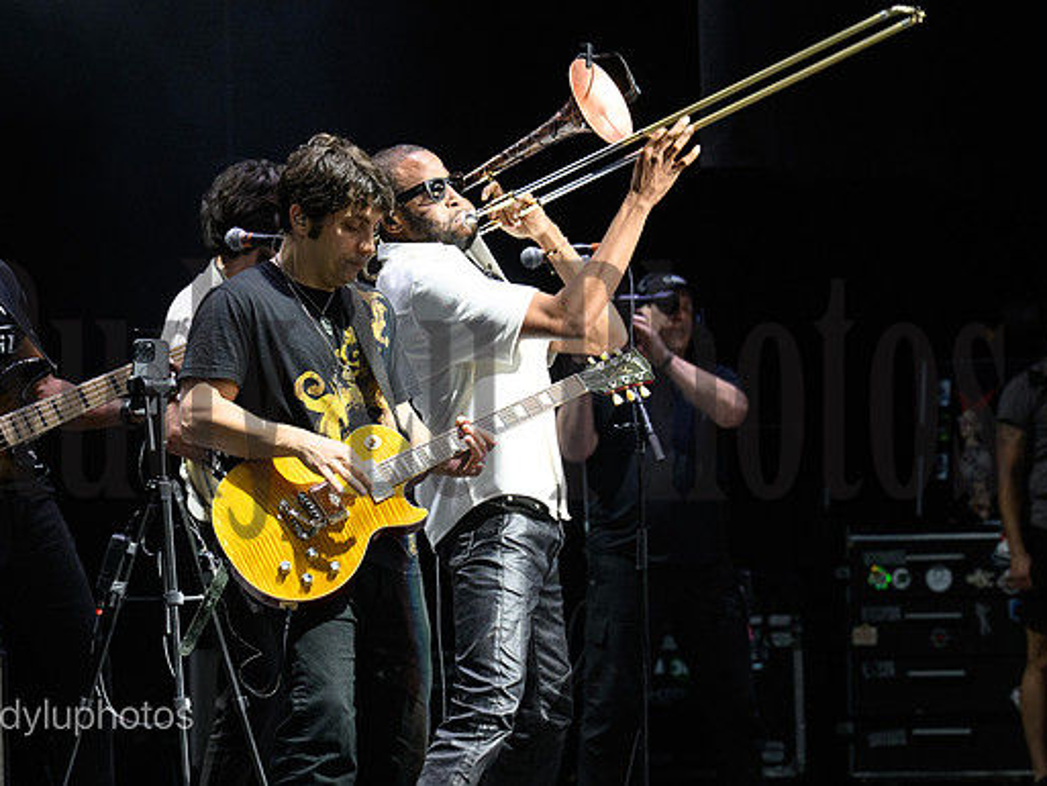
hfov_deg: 6.1
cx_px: 476
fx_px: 9863
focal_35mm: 326
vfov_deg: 4.6
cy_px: 393
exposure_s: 1/160
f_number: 6.3
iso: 3200
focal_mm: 200
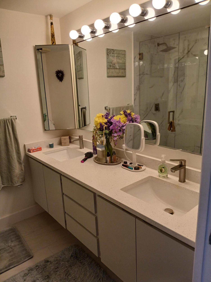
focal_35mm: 26
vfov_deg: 67.3
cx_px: 106
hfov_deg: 53.1
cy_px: 141
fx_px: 211
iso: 100
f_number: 1.8
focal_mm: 3.98
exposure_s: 1/60
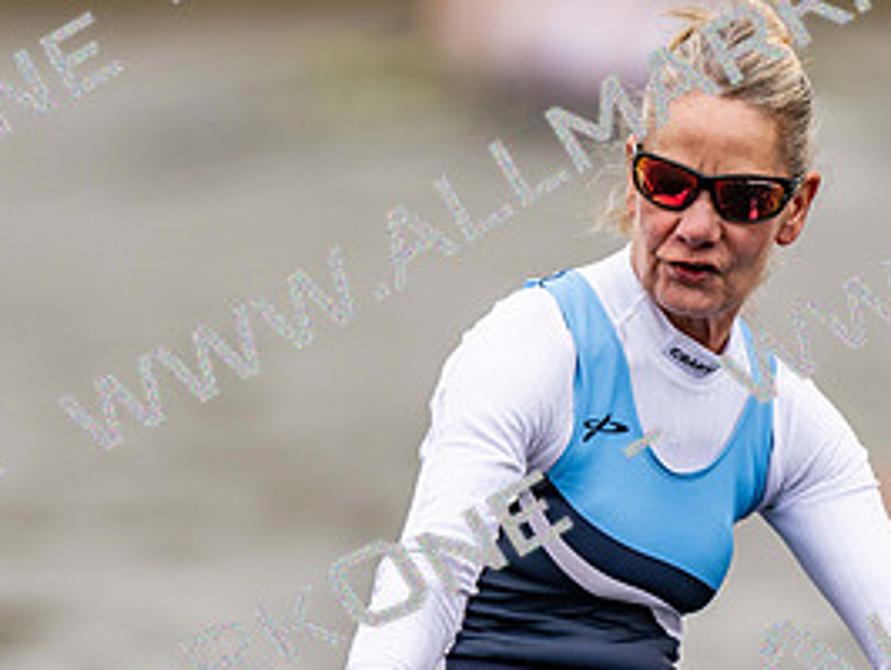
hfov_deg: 1.6
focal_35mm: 1257
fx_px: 32384
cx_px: 472
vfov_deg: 1.2
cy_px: 461
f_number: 4
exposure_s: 1/2500
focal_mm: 600
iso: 360
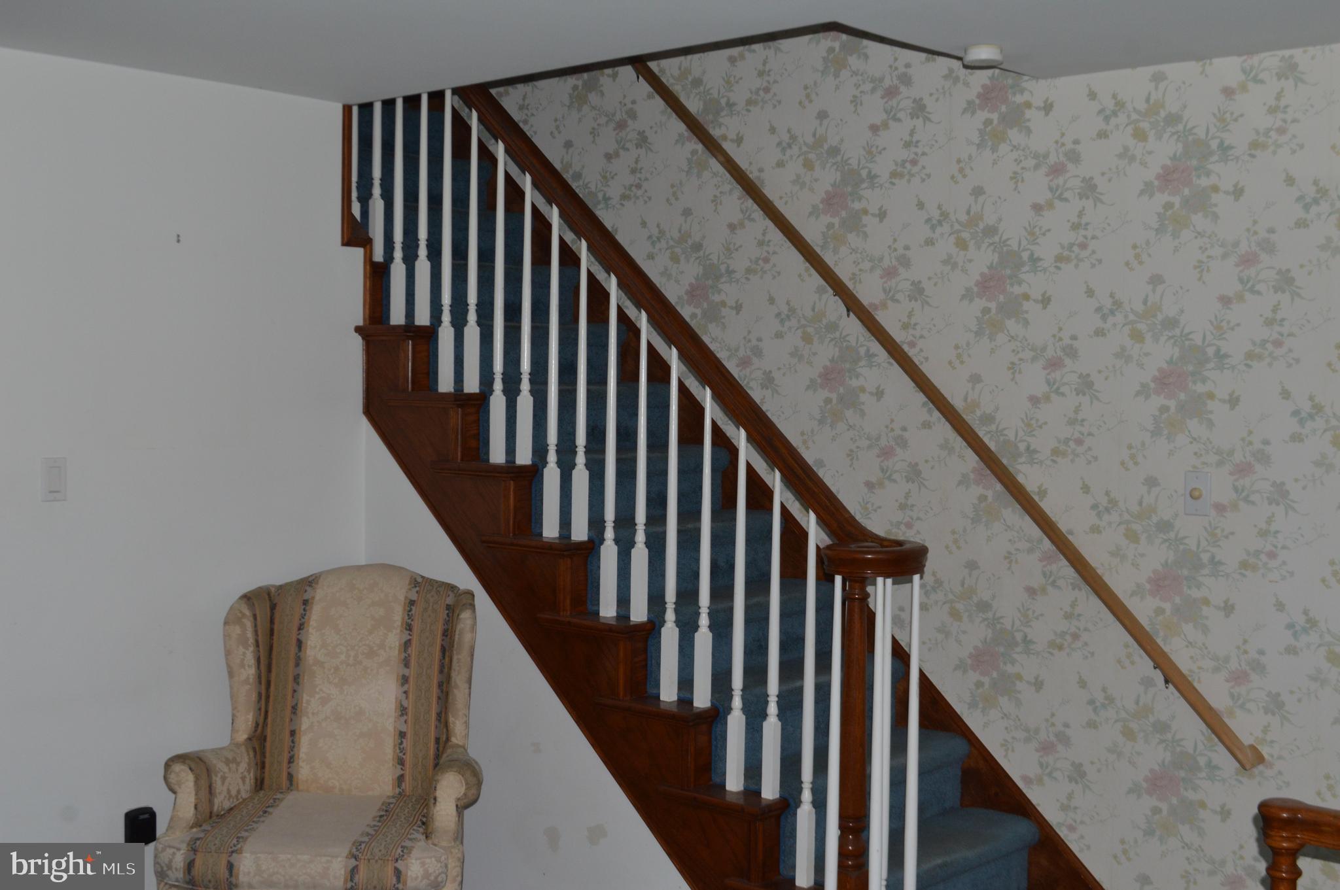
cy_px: 445
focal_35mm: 44
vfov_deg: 30.8
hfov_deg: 45.0
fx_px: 1617
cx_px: 670
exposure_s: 1/60
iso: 450
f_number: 8
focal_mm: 29
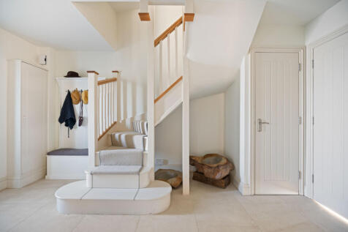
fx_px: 155
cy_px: 116
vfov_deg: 73.7
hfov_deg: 96.8
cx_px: 174
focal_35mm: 16
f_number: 6.3
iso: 250
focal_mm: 16
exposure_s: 1.3
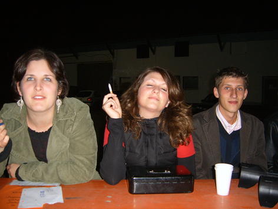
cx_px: 139
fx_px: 281
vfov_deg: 40.7
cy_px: 104
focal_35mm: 35
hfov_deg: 52.6
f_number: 2.8
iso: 100
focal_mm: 5.8
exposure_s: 1/30
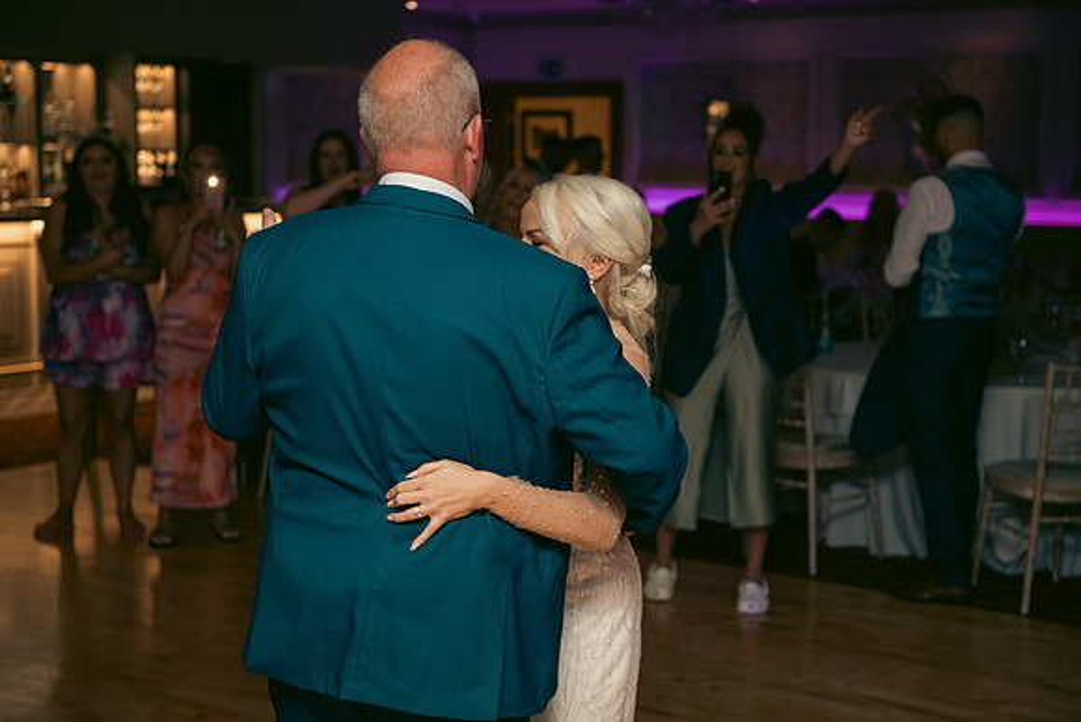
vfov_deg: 23.4
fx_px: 1742
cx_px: 540
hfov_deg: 34.5
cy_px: 361
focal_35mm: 58
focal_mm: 58
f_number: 3.5
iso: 800
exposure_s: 1/160
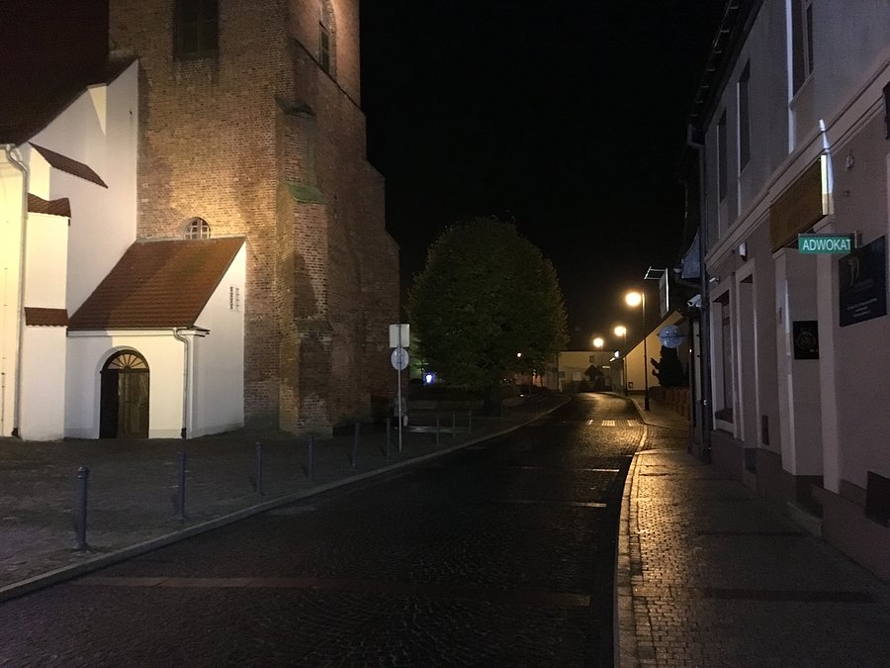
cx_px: 445
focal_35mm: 29
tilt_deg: +3.3
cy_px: 334
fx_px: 746
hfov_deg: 61.7
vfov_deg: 48.2
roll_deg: +0.5
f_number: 2.2
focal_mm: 4.15
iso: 800
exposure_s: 1/17
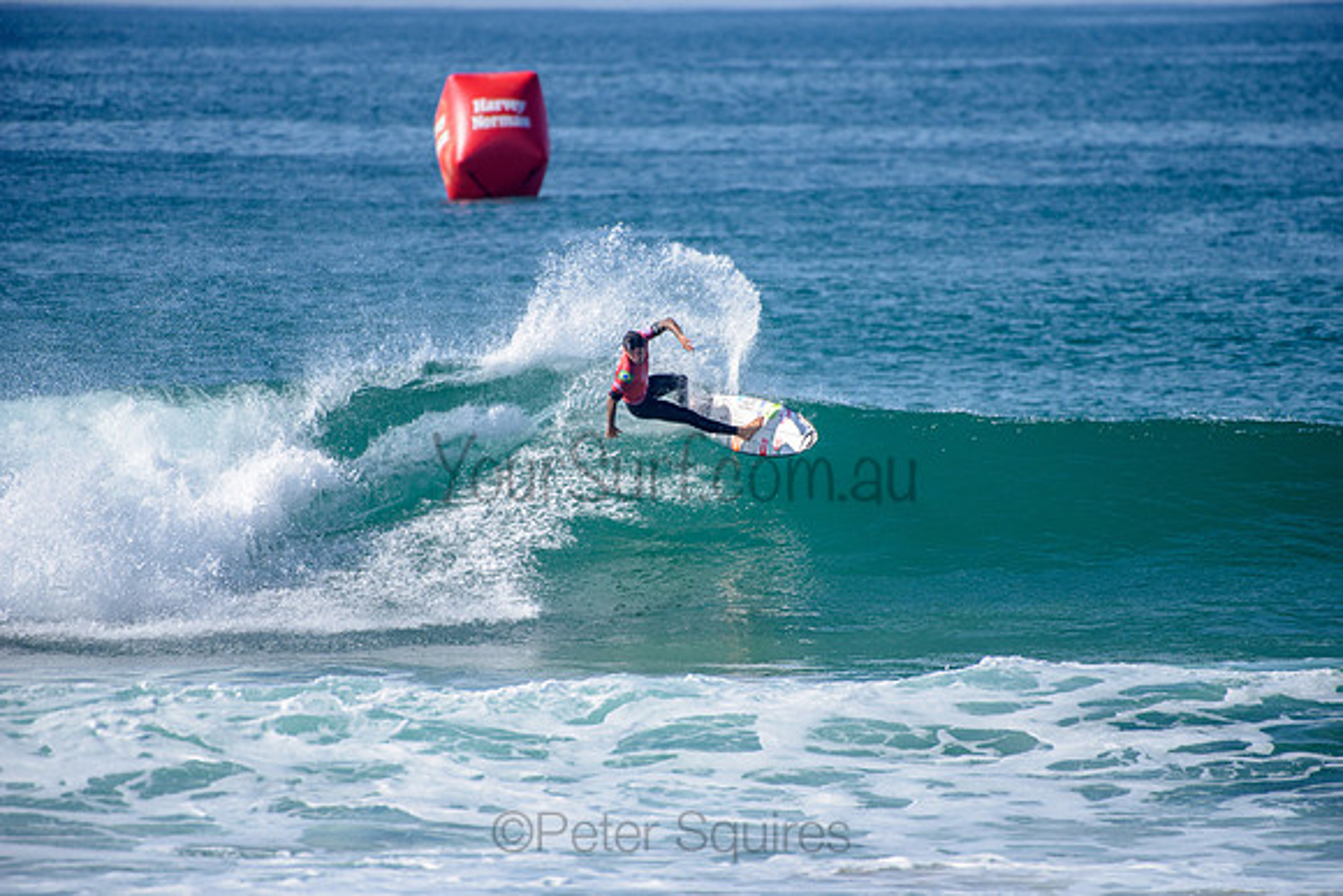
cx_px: 672
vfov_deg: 2.8
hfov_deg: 4.1
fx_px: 18656
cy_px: 448
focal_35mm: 500
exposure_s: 1/2000
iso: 160
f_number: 5.6
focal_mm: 500
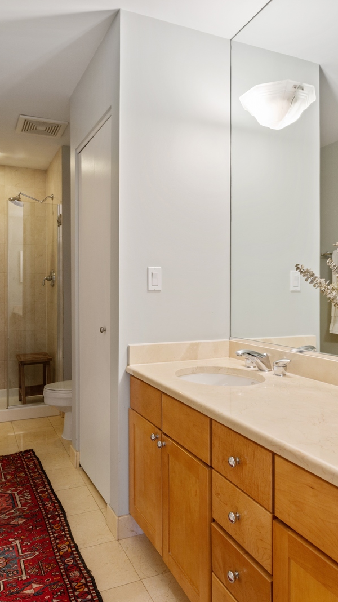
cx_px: 177
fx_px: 431
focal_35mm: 27
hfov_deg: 42.8
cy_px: 299
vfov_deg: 69.9
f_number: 8
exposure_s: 1/5
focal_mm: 17
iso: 200
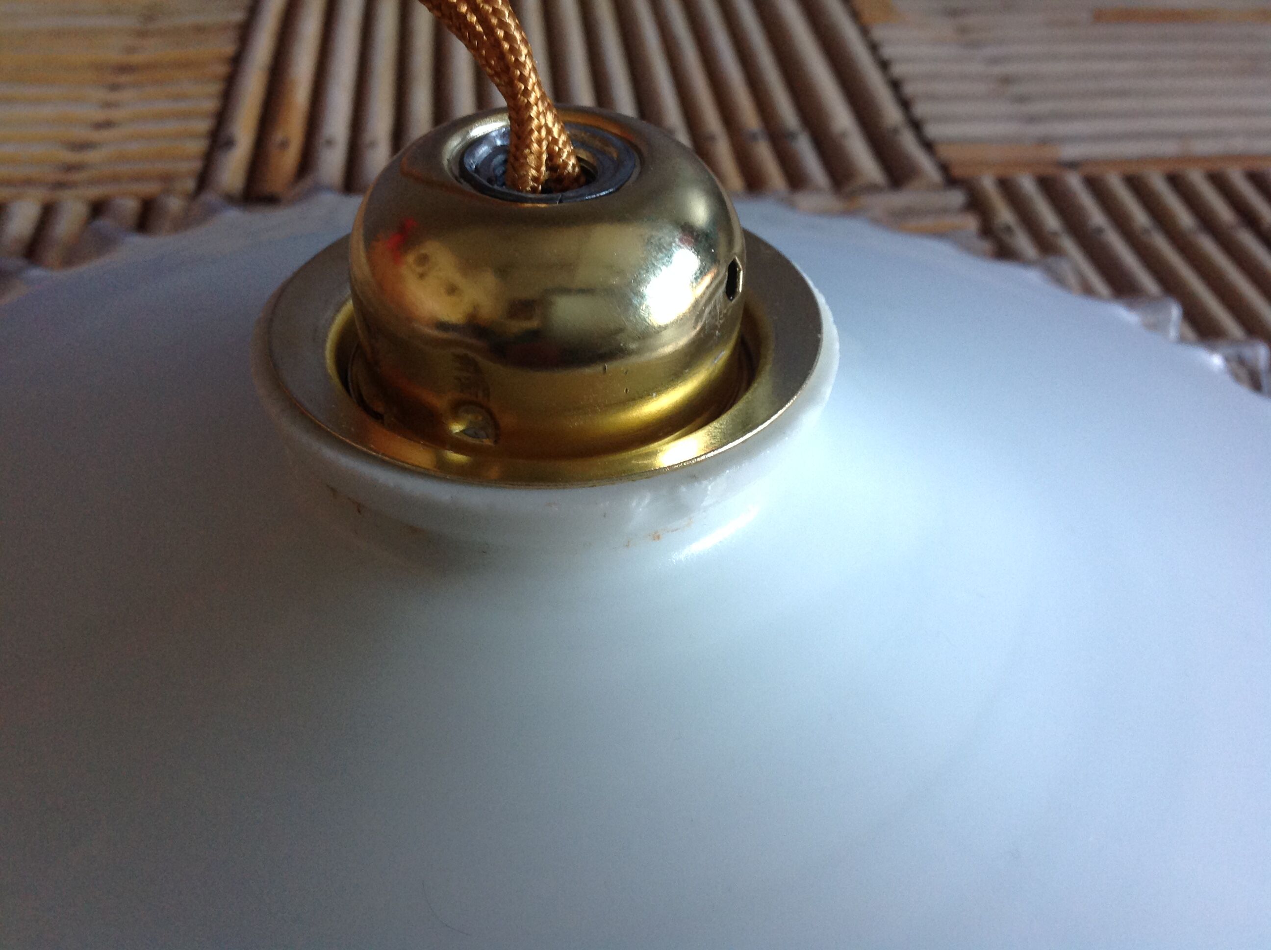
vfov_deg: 40.6
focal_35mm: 35
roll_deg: -3.3
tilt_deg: -40.6
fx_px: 1283
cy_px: 475
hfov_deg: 52.7
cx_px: 636
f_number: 2.4
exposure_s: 1/15
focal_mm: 4.28
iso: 125
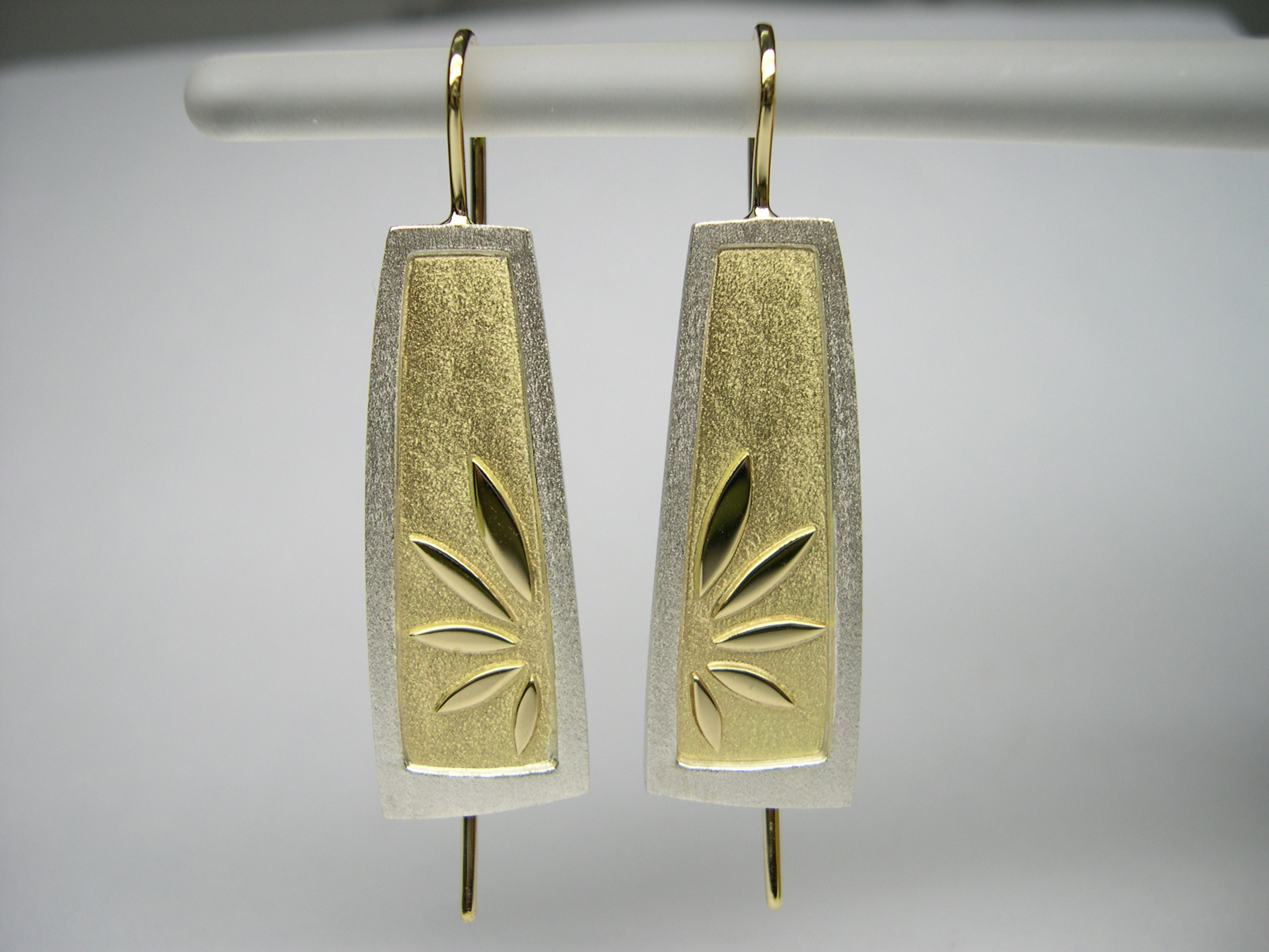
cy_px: 476
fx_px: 1393
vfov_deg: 37.7
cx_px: 634
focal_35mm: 38
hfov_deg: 49.0
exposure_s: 1/243
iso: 100
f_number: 2.8
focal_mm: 8
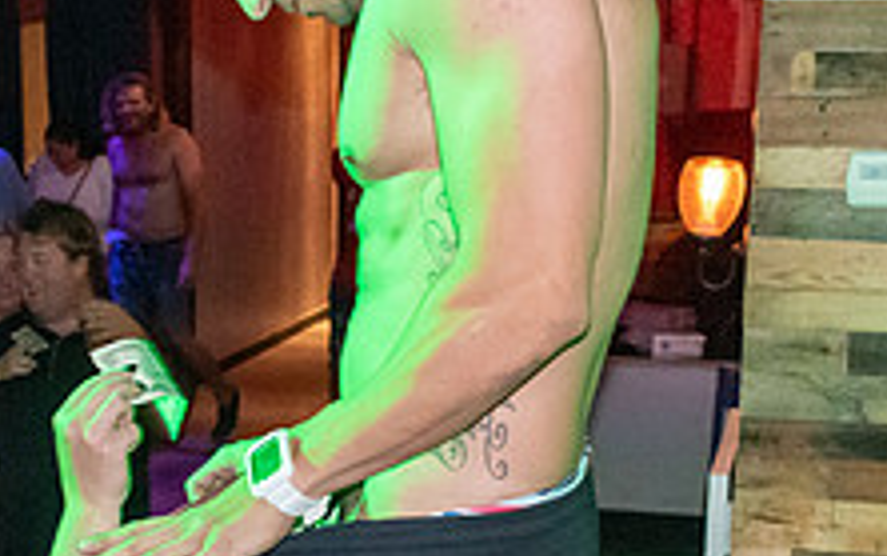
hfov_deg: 27.7
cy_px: 482
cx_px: 192
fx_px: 1766
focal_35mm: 73
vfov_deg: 17.7
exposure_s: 1/60
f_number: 3.5
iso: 6400
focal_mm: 18
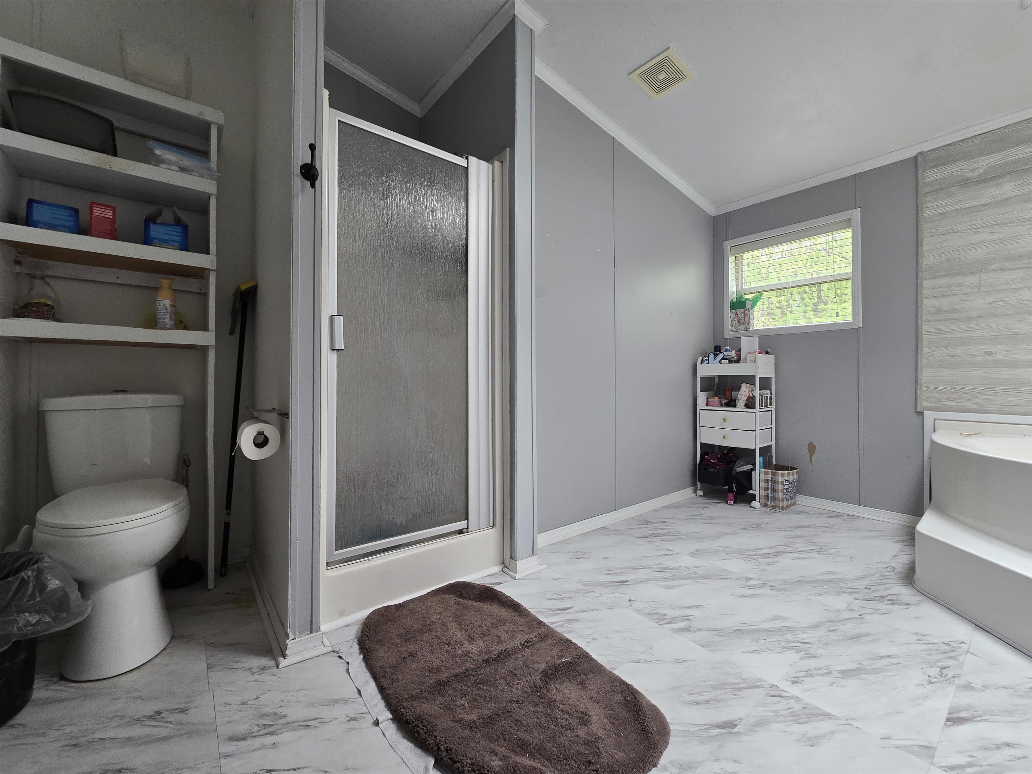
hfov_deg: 106.2
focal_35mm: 13
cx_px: 516
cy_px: 387
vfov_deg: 89.9
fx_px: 388
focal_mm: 2.2
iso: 250
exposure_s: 1/60
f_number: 2.2
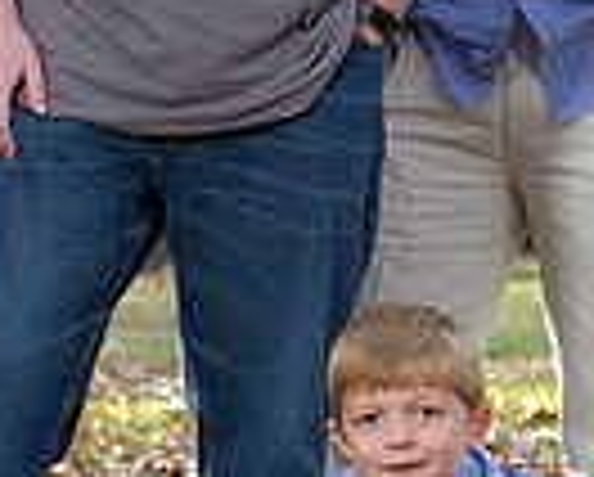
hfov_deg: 4.3
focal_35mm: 453
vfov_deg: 3.4
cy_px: 165
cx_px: 90
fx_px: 7976
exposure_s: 1/100
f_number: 6.3
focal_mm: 85
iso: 160
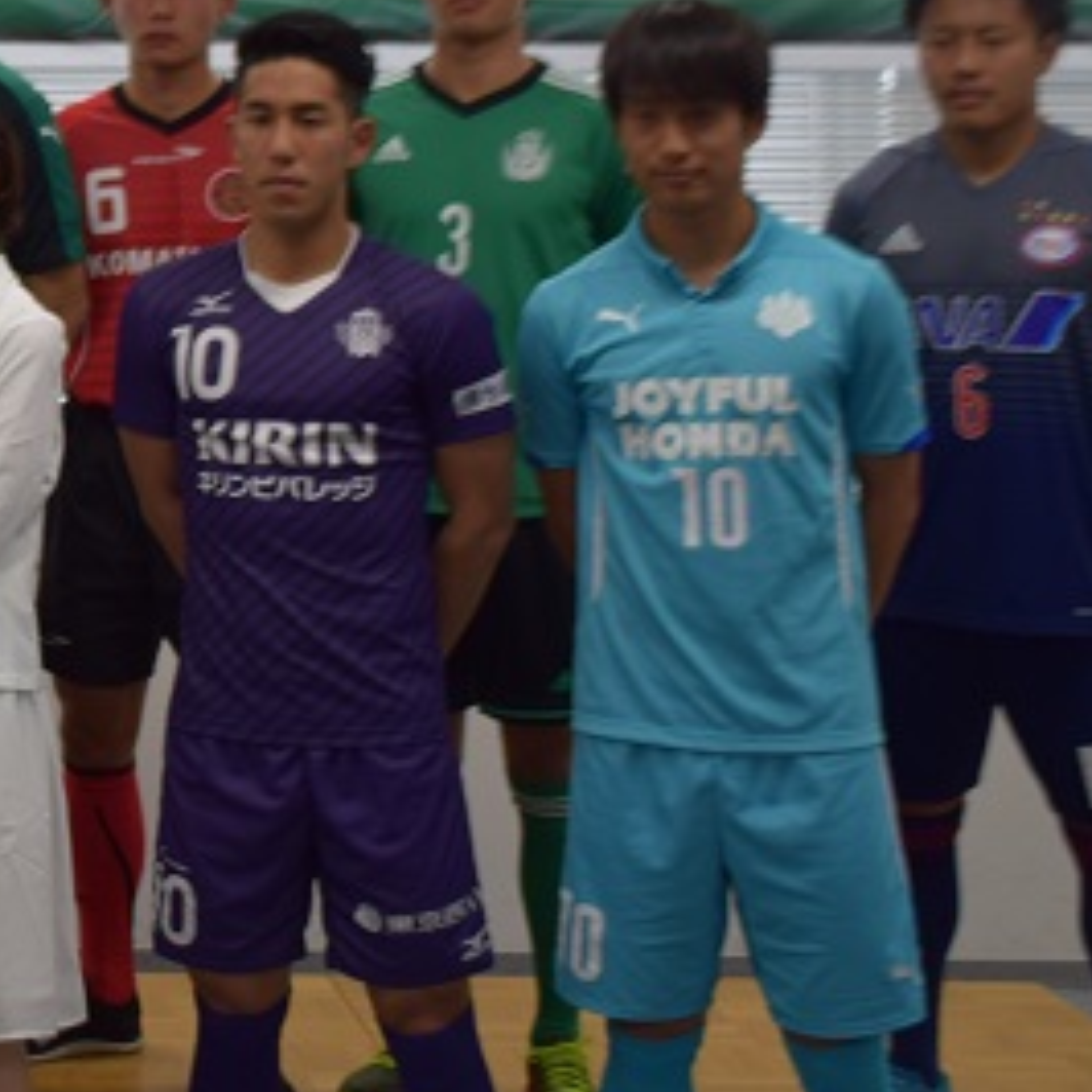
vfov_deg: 18.7
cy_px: 232
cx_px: -411
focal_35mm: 92
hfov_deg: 17.5
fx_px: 3284
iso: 200
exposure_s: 1/80
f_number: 3.8
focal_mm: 24
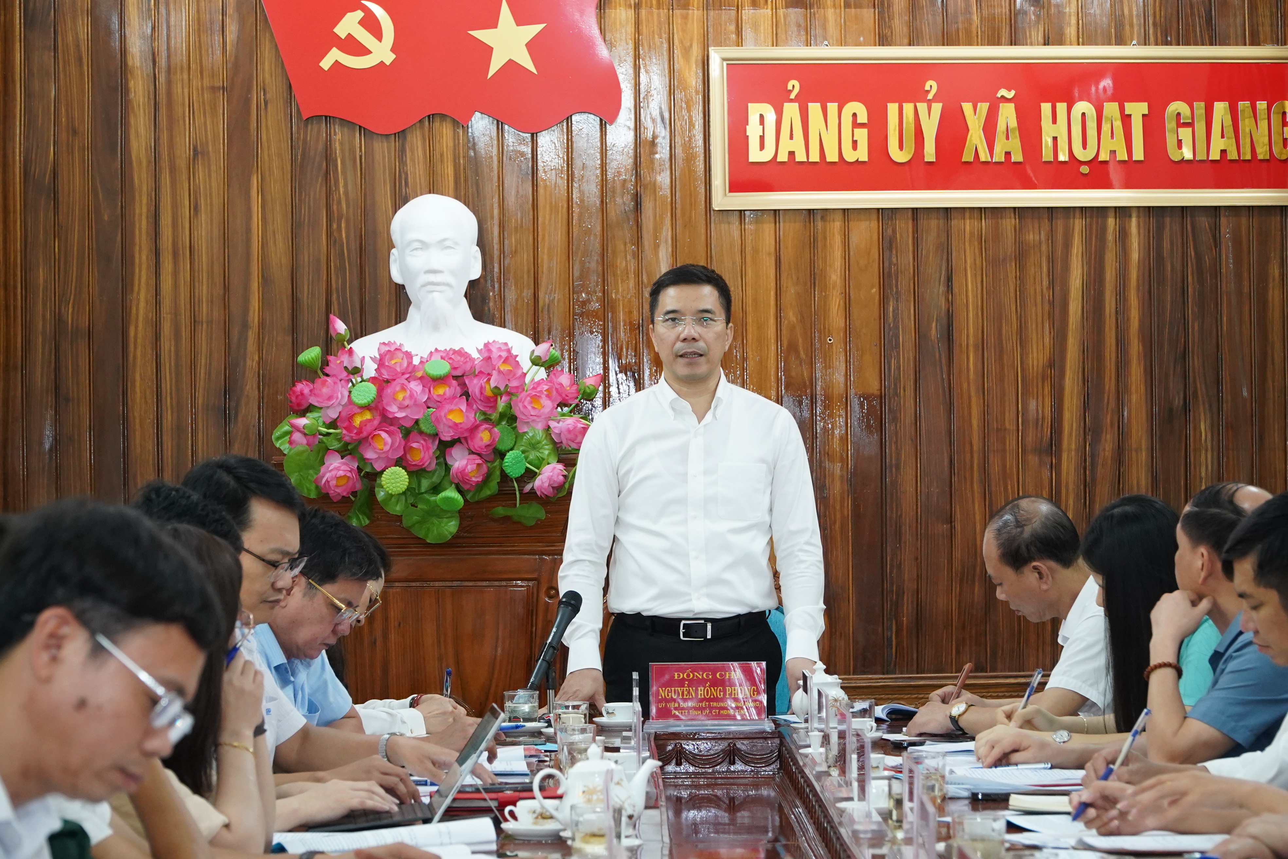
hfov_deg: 20.0
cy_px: 430
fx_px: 3649
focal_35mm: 102
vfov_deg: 13.4
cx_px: 644
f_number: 6.3
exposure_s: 1/80
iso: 2500
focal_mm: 68
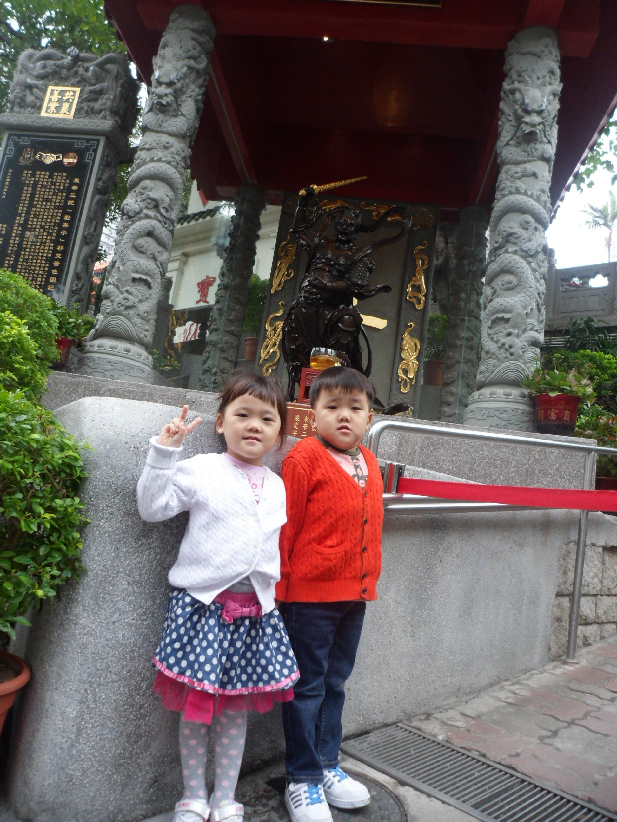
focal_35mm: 26
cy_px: 411
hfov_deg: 53.1
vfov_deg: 67.3
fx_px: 618
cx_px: 308
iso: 100
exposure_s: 1/45
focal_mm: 4.9
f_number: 3.3
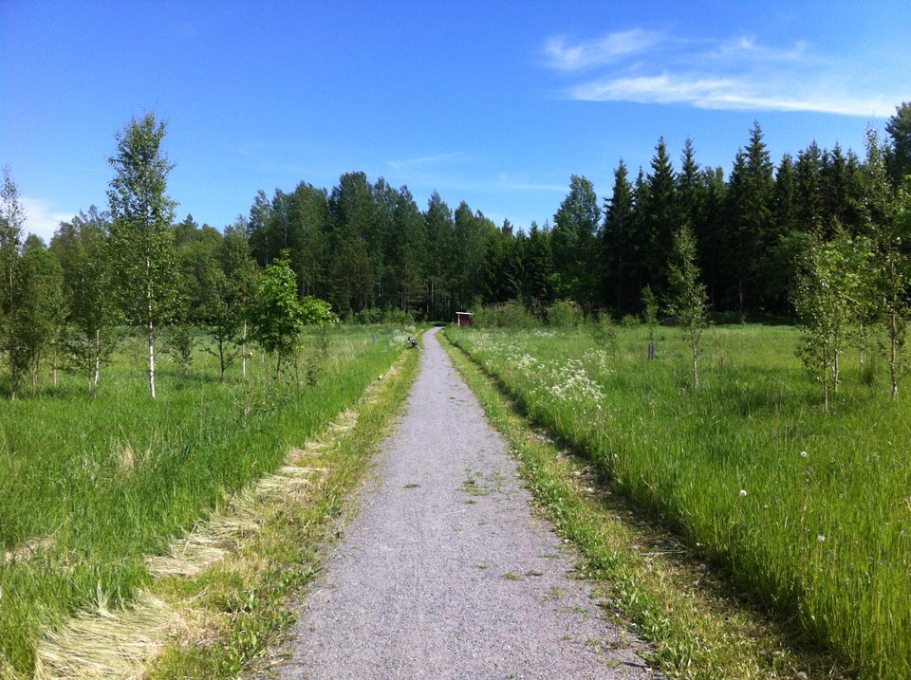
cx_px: 456
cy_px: 340
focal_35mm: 35
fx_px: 920
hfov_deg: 52.7
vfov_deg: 40.6
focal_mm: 3.85
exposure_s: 1/1201
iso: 80
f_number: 2.8
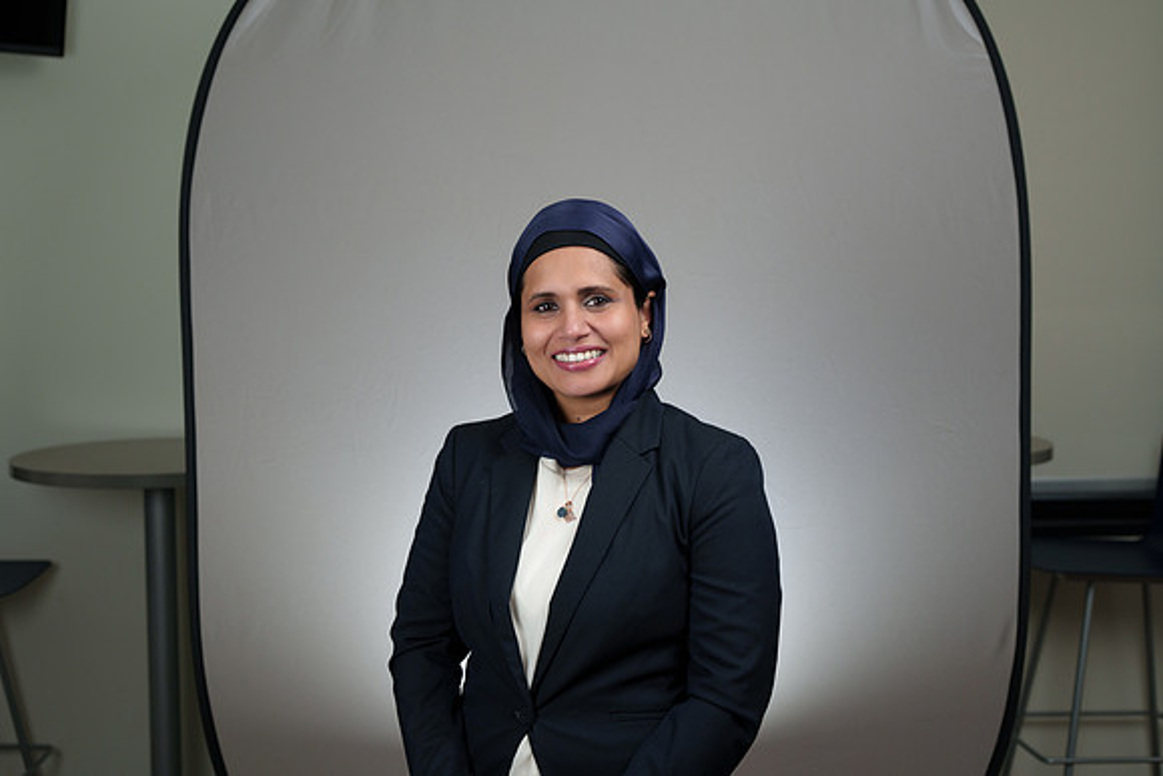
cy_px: 388
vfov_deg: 27.0
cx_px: 582
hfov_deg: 39.6
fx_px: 1616
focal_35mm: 50
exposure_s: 1/250
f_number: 4
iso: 640
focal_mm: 50
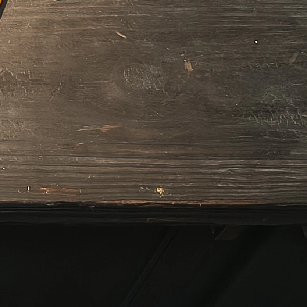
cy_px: -254
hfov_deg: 15.3
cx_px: -176
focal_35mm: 104
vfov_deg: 14.6
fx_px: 1044
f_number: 1.8
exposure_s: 1/60
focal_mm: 5.56
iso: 888
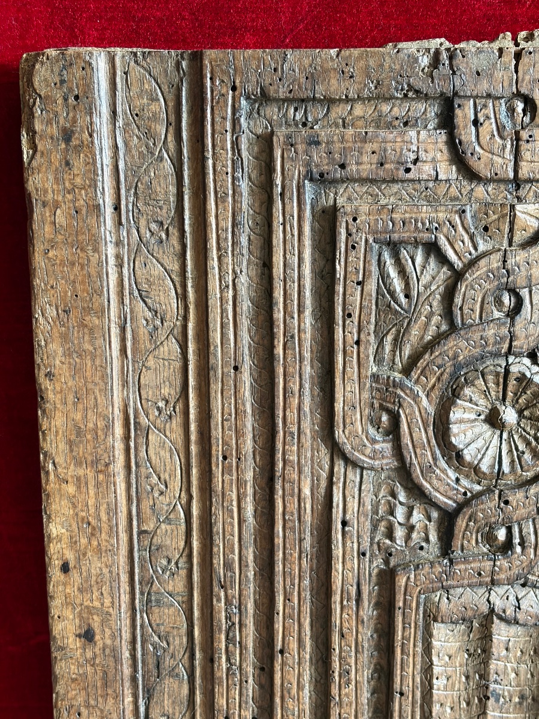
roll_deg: -0.2
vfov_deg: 36.8
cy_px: 360
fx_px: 1080
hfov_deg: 28.0
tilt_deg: -27.6
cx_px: 270
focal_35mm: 52
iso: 160
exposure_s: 1/53
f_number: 1.6
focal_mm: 5.96
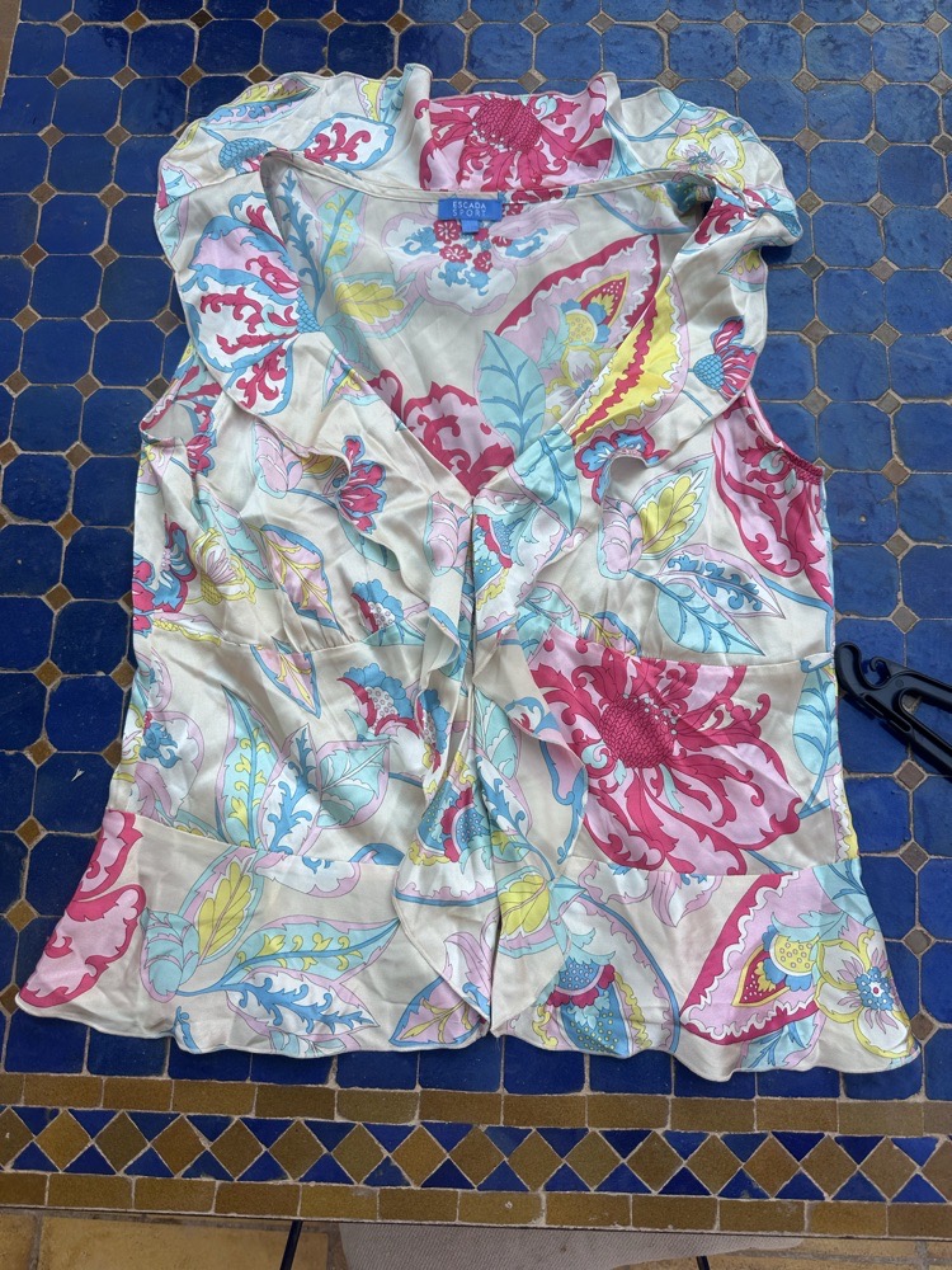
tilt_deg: -78.2
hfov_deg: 56.8
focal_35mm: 24
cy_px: 635
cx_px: 476
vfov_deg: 71.6
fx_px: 880
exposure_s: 1/213
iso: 64
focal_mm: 6.86
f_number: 1.78
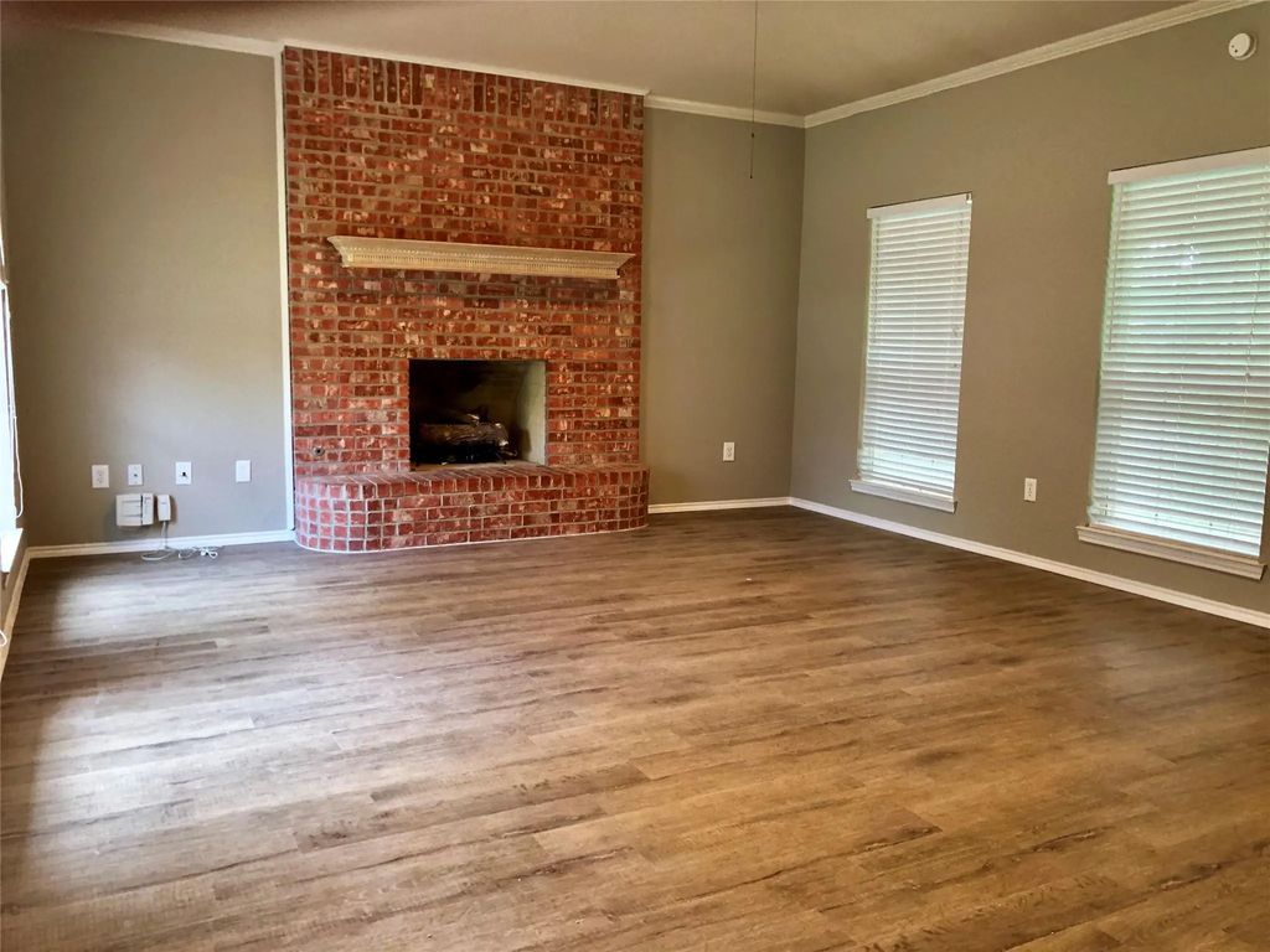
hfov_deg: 63.4
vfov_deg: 49.7
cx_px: 635
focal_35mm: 28
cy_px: 476
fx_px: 1027
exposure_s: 1/60
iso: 320
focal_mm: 4
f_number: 1.8
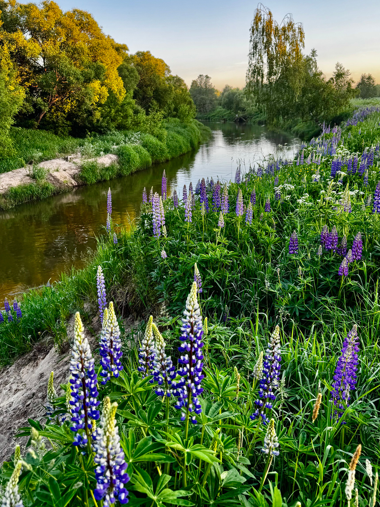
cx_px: 173
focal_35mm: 30
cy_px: 237
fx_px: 439
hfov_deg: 46.7
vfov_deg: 59.9
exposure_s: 1/185
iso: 80
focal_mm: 6.76
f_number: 1.78
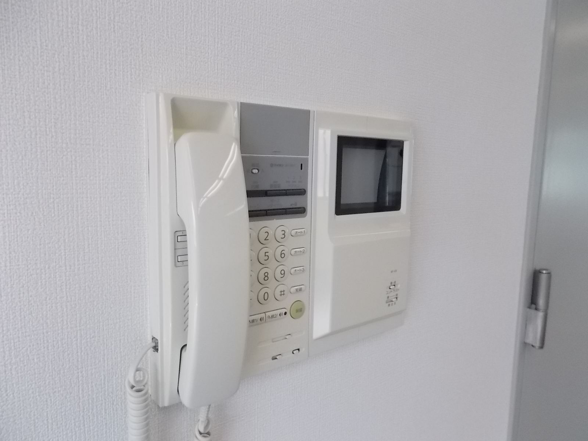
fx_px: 442
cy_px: 220
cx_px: 294
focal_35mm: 26
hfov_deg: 67.3
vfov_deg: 53.1
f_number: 3.2
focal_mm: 4.6
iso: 400
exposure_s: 1/160
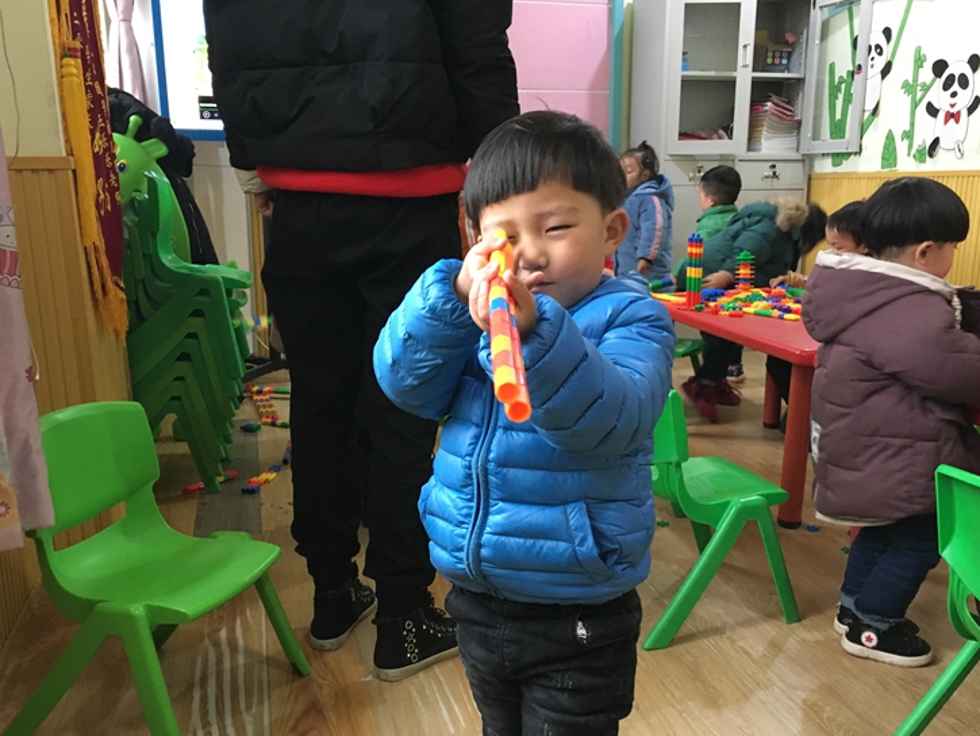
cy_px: 399
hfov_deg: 56.8
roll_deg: +0.6
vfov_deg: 44.1
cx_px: 514
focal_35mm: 32
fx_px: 906
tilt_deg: -12.3
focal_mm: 4.15
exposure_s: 1/20
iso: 200
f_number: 2.2
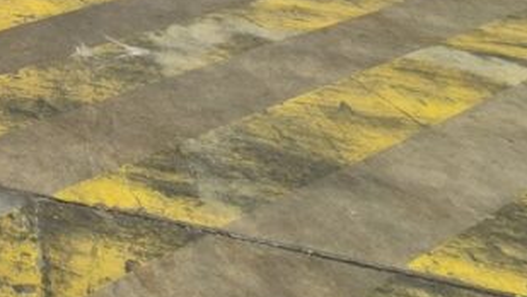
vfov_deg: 18.7
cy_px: -258
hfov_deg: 27.4
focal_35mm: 47
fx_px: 657
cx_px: -290
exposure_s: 1/50
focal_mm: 2.2
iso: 200
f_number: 2.2
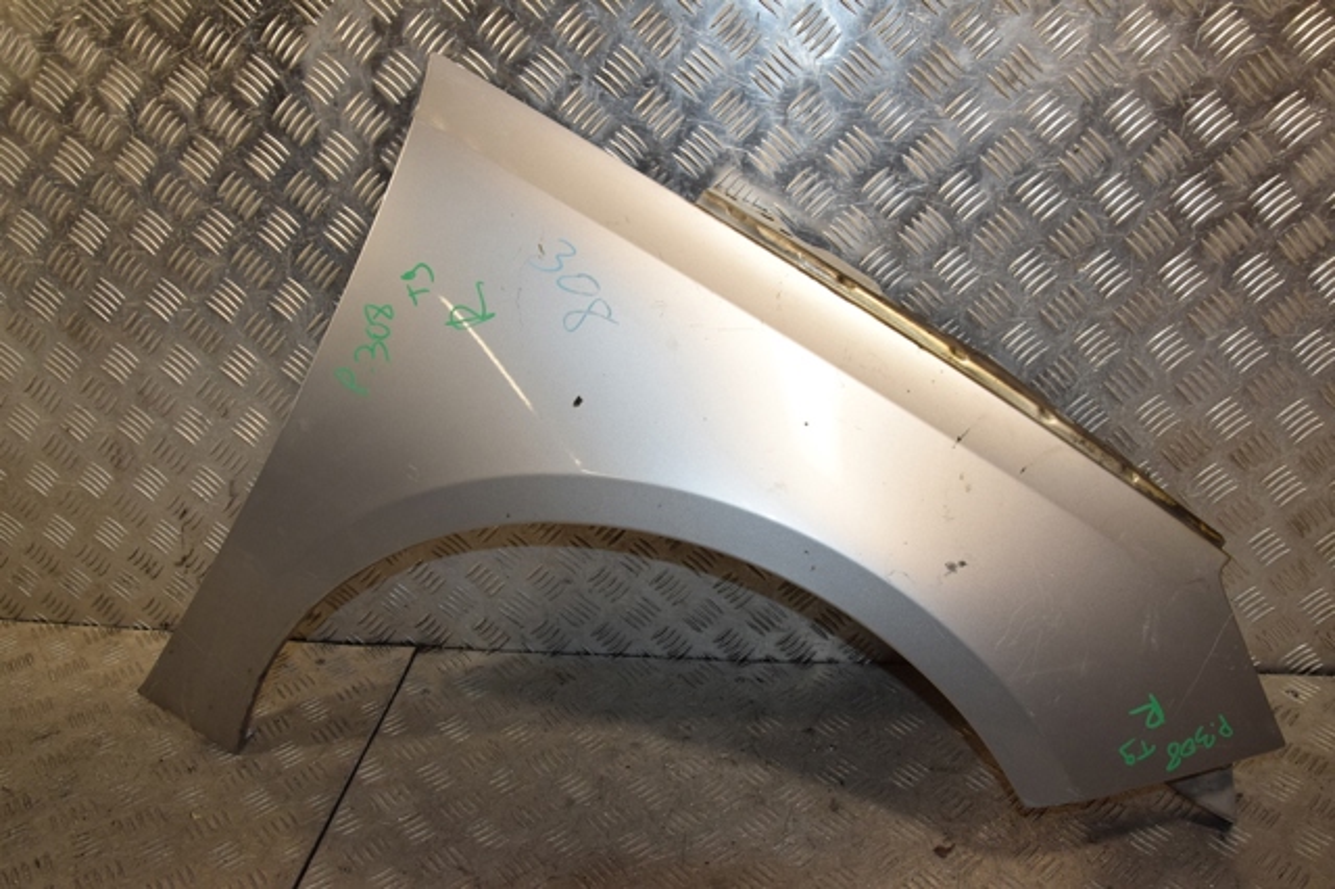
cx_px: 668
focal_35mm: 27
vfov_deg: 47.9
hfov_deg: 67.4
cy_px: 444
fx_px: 1001
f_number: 10
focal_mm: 18
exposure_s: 1/200
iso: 800
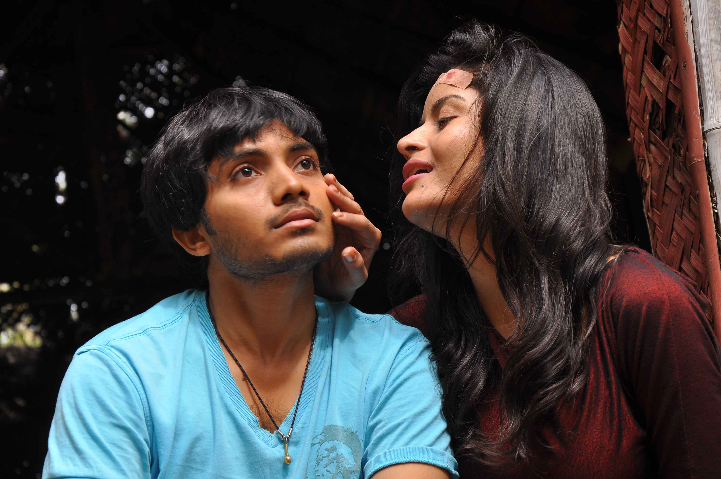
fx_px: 1980
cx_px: 360
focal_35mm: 99
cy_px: 240
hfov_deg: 20.6
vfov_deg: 13.8
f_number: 7.1
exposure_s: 1/125
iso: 250
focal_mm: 66
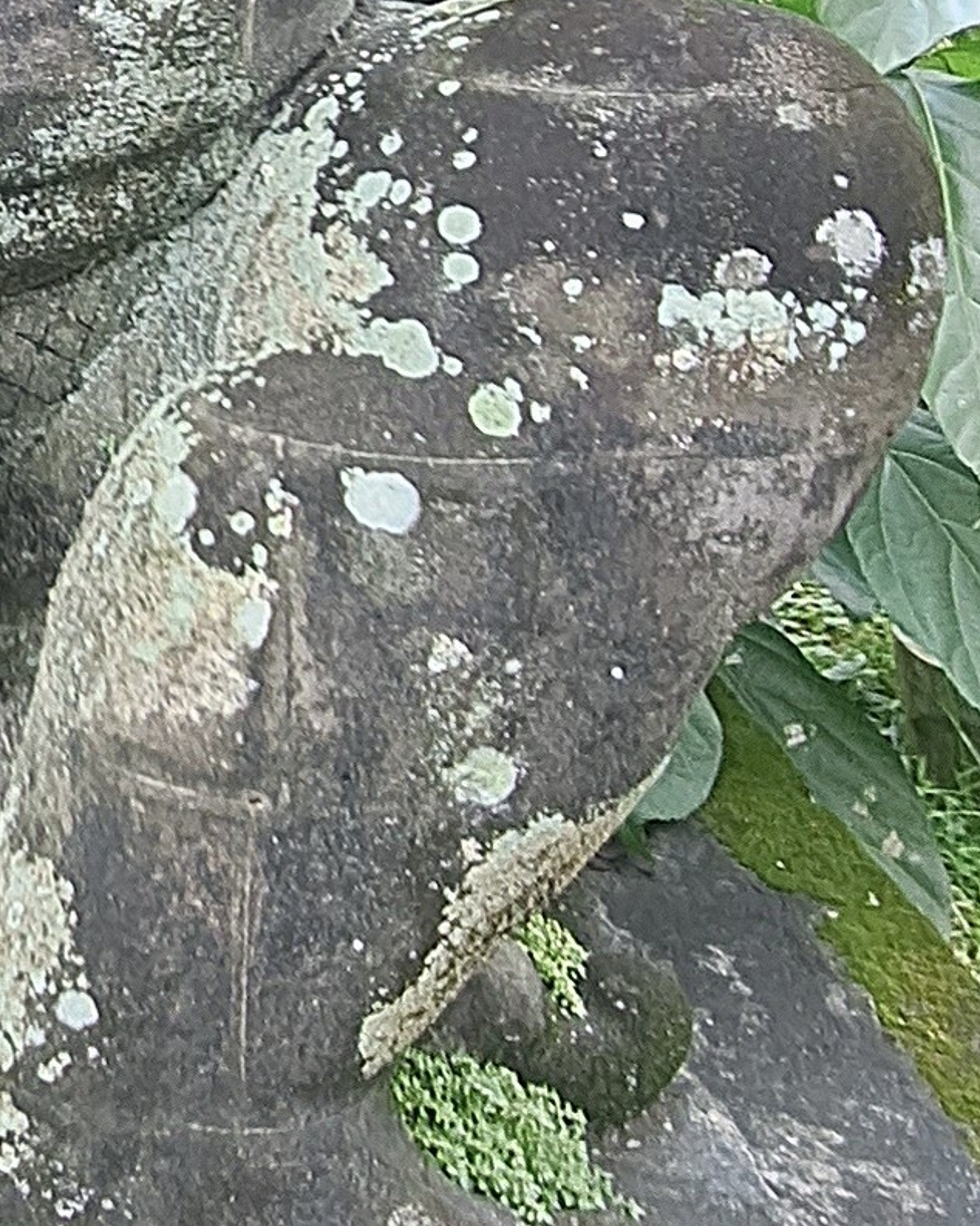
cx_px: -450
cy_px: 131
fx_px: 2321
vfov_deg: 28.5
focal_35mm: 64
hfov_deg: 20.7
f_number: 2.2
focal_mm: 1.74
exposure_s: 1/104
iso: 50
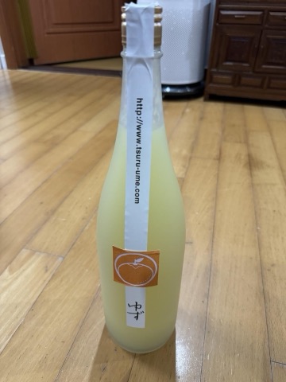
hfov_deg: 56.8
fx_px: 264
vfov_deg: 71.6
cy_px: 191
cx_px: 143
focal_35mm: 24
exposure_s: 1/60
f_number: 1.78
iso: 500
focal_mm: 6.76
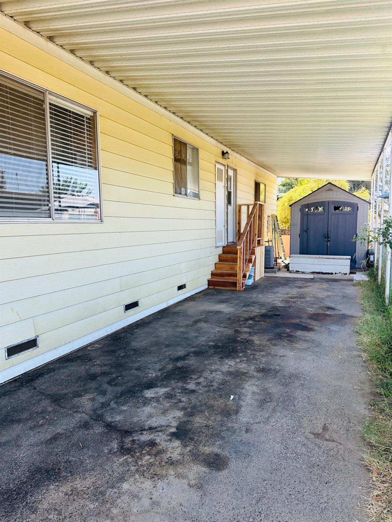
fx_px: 362
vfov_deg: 71.6
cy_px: 261
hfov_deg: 56.8
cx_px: 196
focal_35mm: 24
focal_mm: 6.86
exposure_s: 1/439
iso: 80
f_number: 1.78
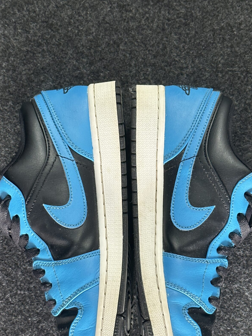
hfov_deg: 18.9
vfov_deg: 24.8
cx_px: 128
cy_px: 237
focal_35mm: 78
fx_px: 757
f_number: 1.78
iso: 250
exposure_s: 1/50
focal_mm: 6.86
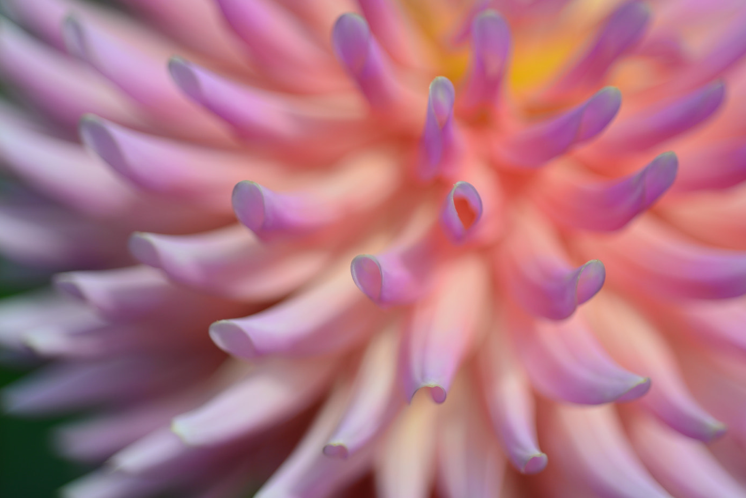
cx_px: 471
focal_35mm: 88
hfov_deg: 23.0
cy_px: 221
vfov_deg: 15.5
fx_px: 1824
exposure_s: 1/800
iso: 100
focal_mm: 60
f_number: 3.5
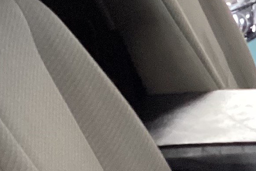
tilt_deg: -22.3
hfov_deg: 10.7
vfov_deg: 7.6
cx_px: 463
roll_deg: +3.4
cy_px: 217
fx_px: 1280
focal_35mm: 180
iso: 320
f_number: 2.4
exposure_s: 1/30
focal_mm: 3.3
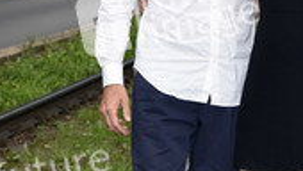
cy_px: 103
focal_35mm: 192
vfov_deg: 6.3
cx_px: 219
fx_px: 1544
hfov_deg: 11.2
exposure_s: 1/160
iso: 1000
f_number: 6.3
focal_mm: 52
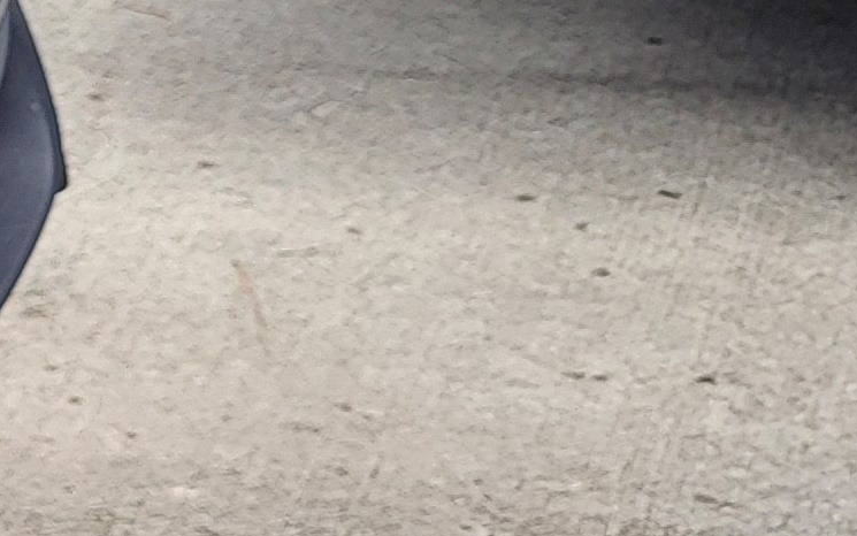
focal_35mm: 148
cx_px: -1234
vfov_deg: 8.8
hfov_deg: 11.5
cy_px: 97
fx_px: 3457
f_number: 1.8
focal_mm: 5.4
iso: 40
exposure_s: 1/736
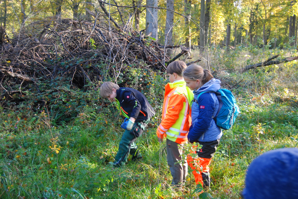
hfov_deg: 43.6
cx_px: 149
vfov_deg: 29.9
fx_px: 373
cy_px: 100
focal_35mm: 45
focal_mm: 30
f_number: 4.2
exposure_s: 1/100
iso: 400
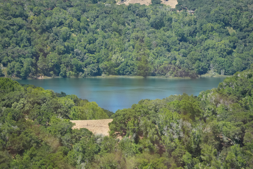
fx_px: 1307
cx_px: 126
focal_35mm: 186
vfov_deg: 7.4
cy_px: 84
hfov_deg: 11.1
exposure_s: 1/1250
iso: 800
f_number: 6.3
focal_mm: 186
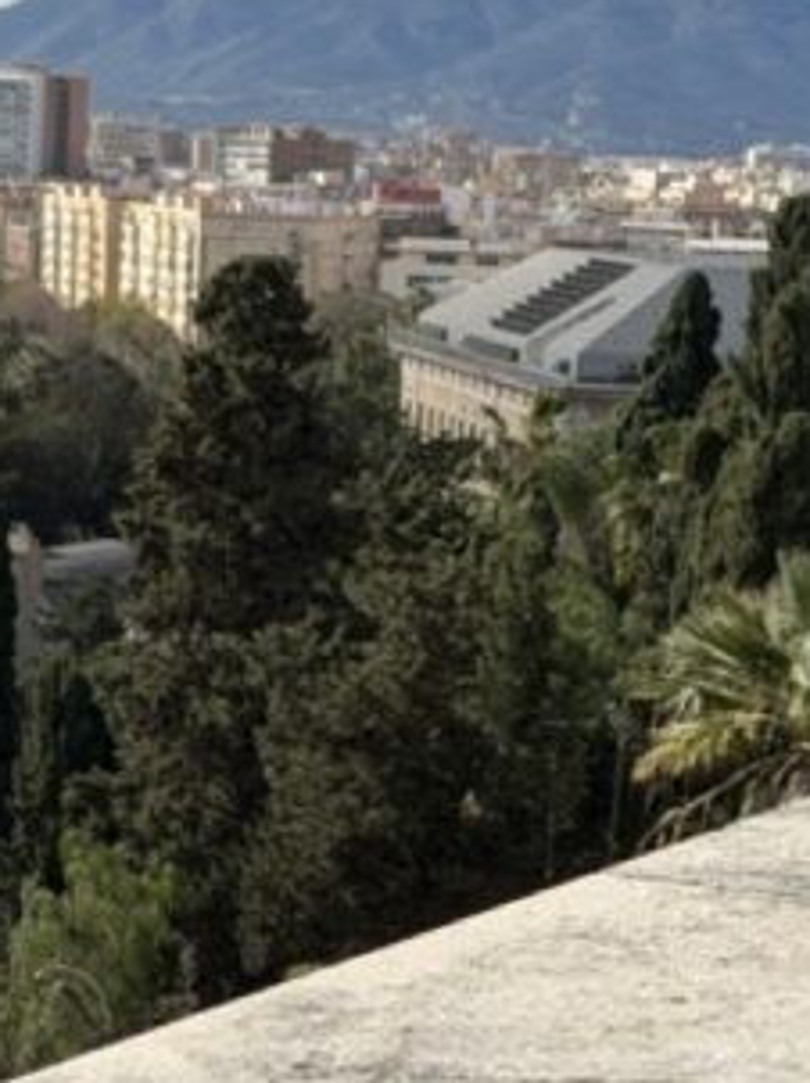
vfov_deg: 12.1
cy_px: 455
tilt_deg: -3.6
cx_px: 670
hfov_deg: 9.1
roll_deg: -2.4
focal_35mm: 163
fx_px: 5093
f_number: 1.78
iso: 64
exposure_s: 1/7143
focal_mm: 6.76
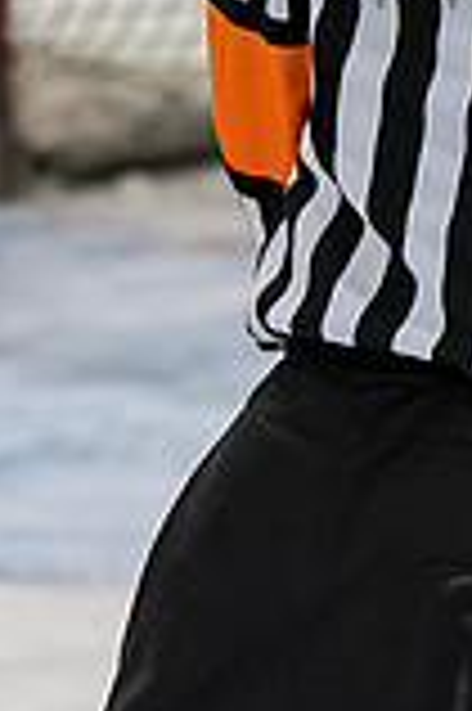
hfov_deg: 1.5
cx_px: 579
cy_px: -144
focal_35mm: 898
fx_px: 17698
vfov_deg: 2.3
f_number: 3.2
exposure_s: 1/800
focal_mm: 125
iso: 1600
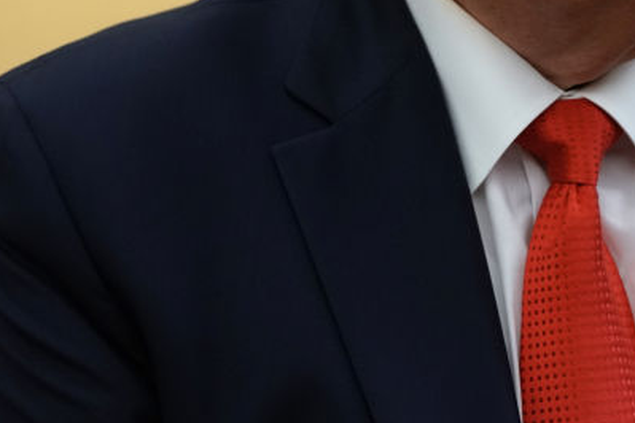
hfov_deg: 5.1
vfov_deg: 3.4
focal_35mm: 405
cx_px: 619
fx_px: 7143
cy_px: -21
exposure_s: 1/400
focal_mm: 158
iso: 3200
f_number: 4
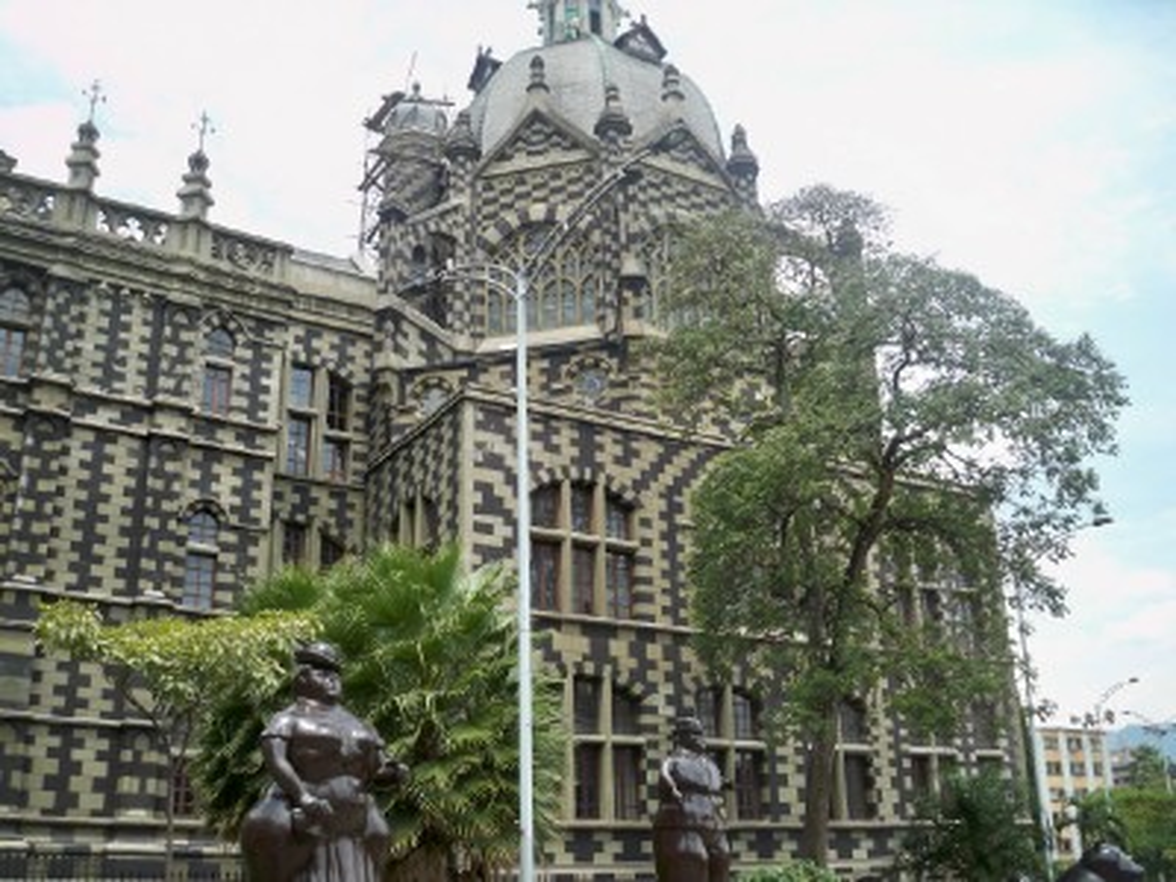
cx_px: 588
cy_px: 441
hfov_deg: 52.6
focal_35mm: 35
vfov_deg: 40.7
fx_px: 1189
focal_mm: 6.3
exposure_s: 1/250
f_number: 3.1
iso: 64
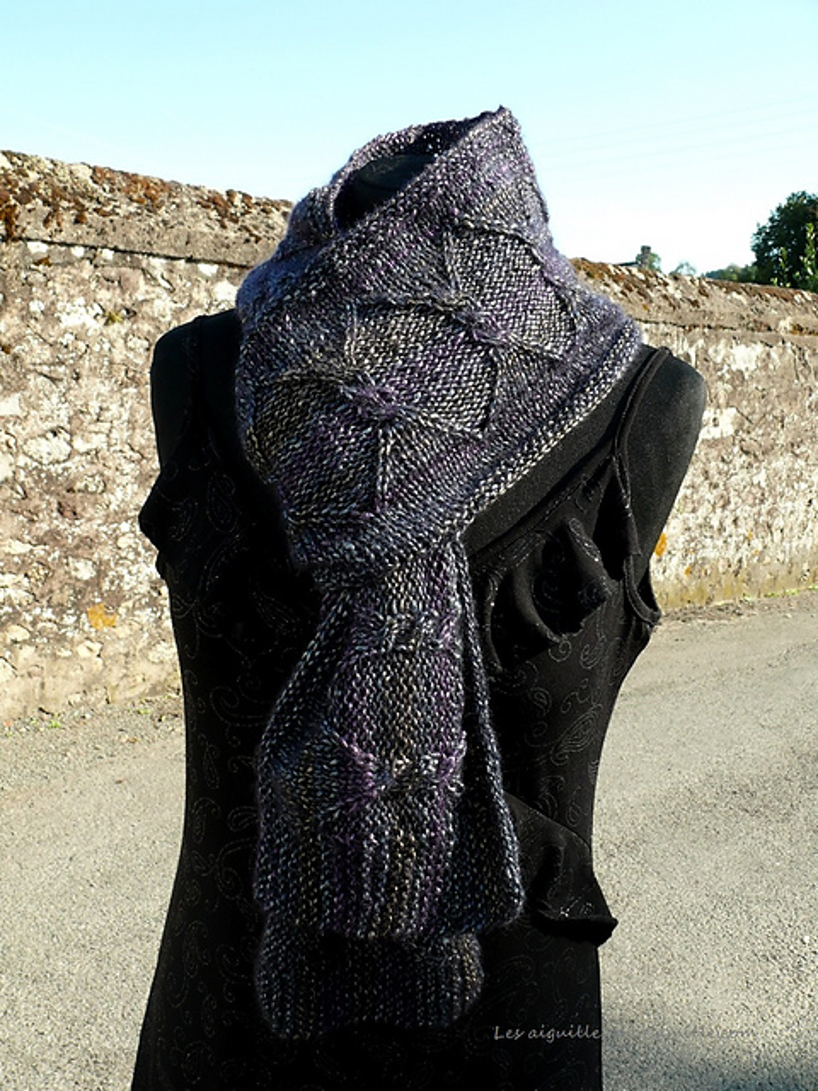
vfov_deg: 52.6
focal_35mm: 35
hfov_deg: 40.7
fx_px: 1103
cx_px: 409
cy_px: 546
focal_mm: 7.4
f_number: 4.5
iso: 100
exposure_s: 1/250
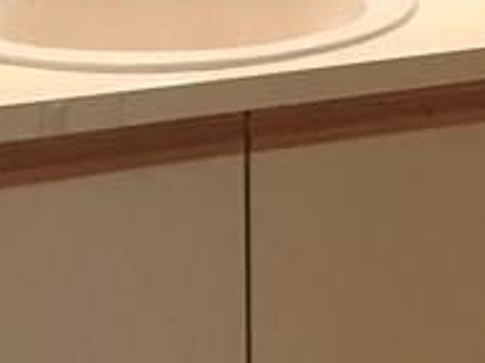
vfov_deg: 9.4
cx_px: 1046
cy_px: -154
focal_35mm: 155
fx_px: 2172
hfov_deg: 11.2
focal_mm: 4.15
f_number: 2.2
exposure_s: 1/30
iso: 64
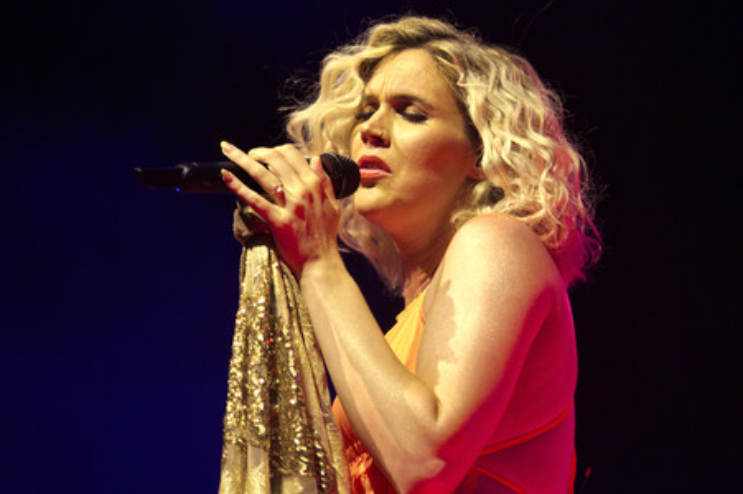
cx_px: 372
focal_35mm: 160
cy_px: 247
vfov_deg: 8.6
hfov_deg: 12.8
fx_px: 3300
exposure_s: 1/160
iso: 1600
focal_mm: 160
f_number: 2.8
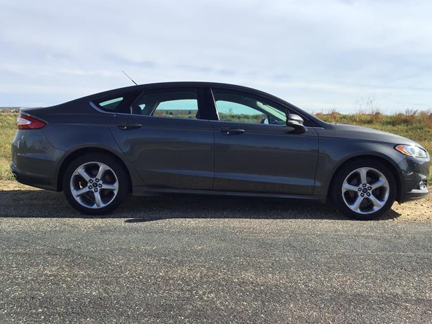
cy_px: 163
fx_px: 399
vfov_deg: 44.2
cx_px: 220
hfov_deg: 56.8
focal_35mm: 32
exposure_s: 1/1274
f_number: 2.4
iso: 25
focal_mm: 3.3
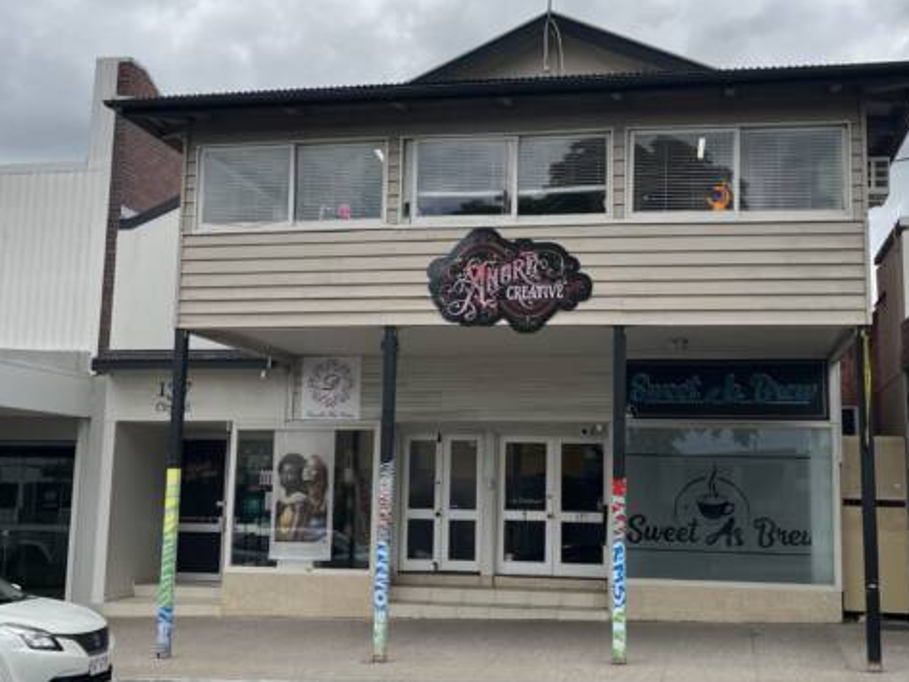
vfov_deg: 32.9
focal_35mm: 44
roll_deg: -0.2
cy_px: 323
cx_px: 488
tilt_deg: +9.8
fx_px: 1156
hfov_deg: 42.9
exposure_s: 1/4854
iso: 50
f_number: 1.6
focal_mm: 5.1
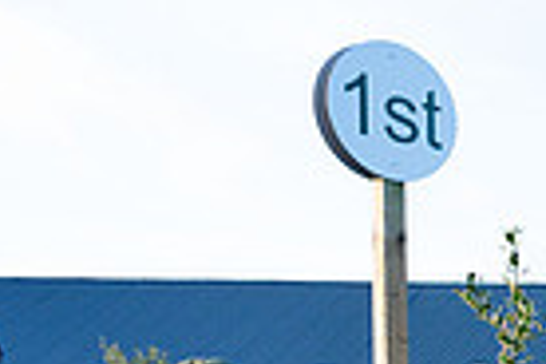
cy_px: 593
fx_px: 1547
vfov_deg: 12.6
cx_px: 1104
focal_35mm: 102
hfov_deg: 15.7
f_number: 5
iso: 800
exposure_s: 1/1000
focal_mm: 24
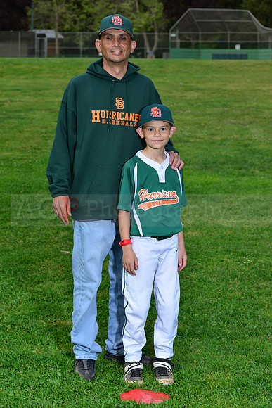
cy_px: 204
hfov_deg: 14.4
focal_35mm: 95
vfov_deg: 21.5
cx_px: 136
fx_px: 1076
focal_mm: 95
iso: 200
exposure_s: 1/200
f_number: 10
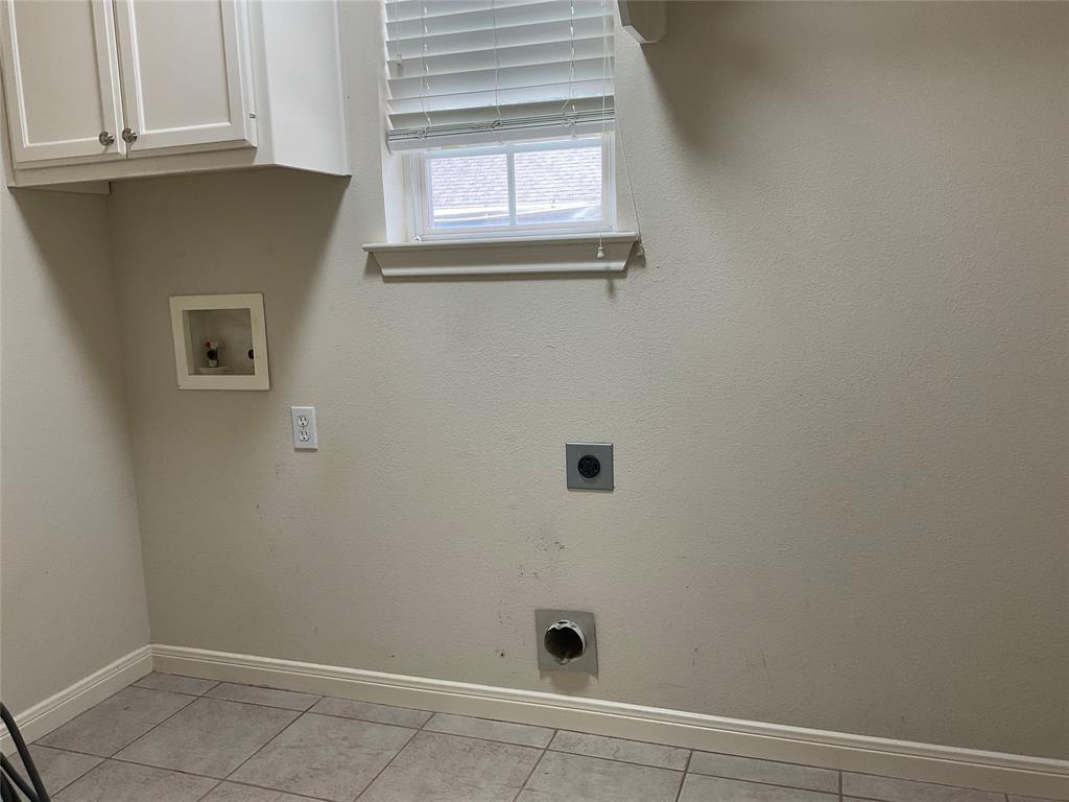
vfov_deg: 48.2
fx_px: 896
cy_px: 401
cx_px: 534
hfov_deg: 61.7
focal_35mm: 29
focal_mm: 3
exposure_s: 1/60
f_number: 1.8
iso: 40
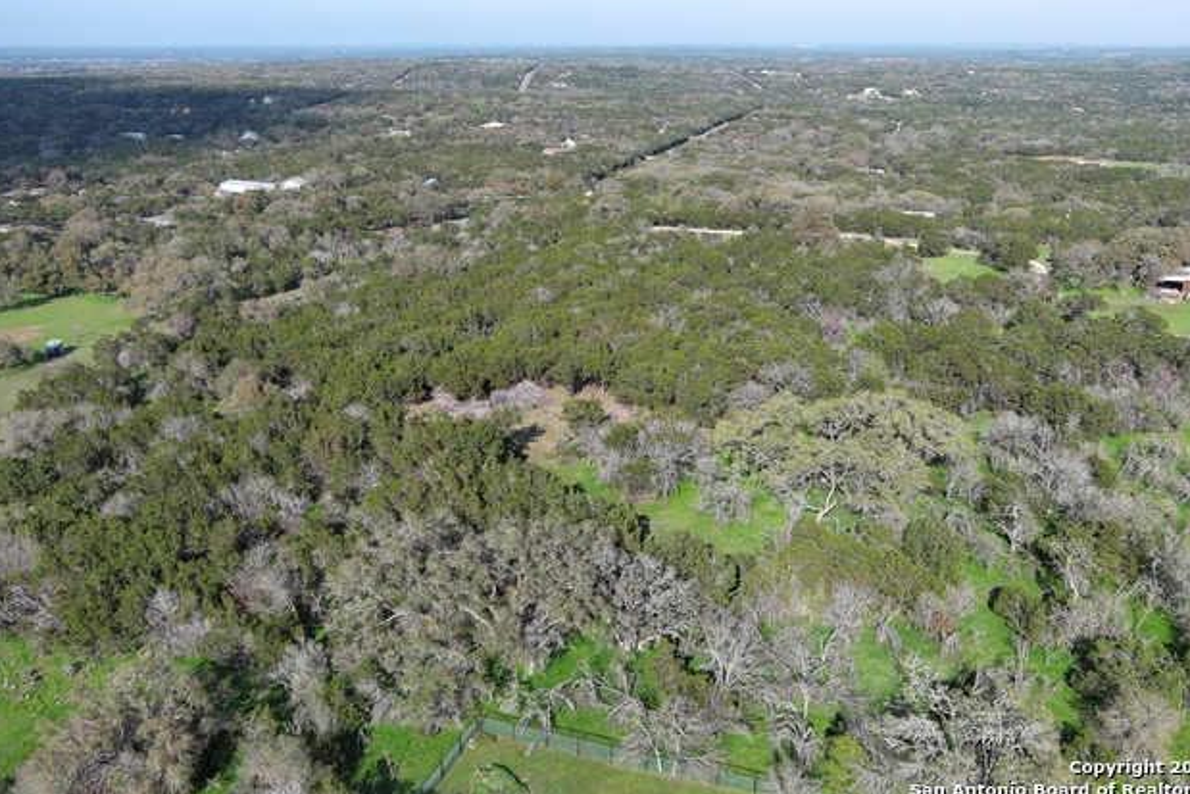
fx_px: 992
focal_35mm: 30
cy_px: 391
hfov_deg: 61.9
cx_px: 607
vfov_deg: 43.6
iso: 100
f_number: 2.8
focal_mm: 10.57
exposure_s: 1/927
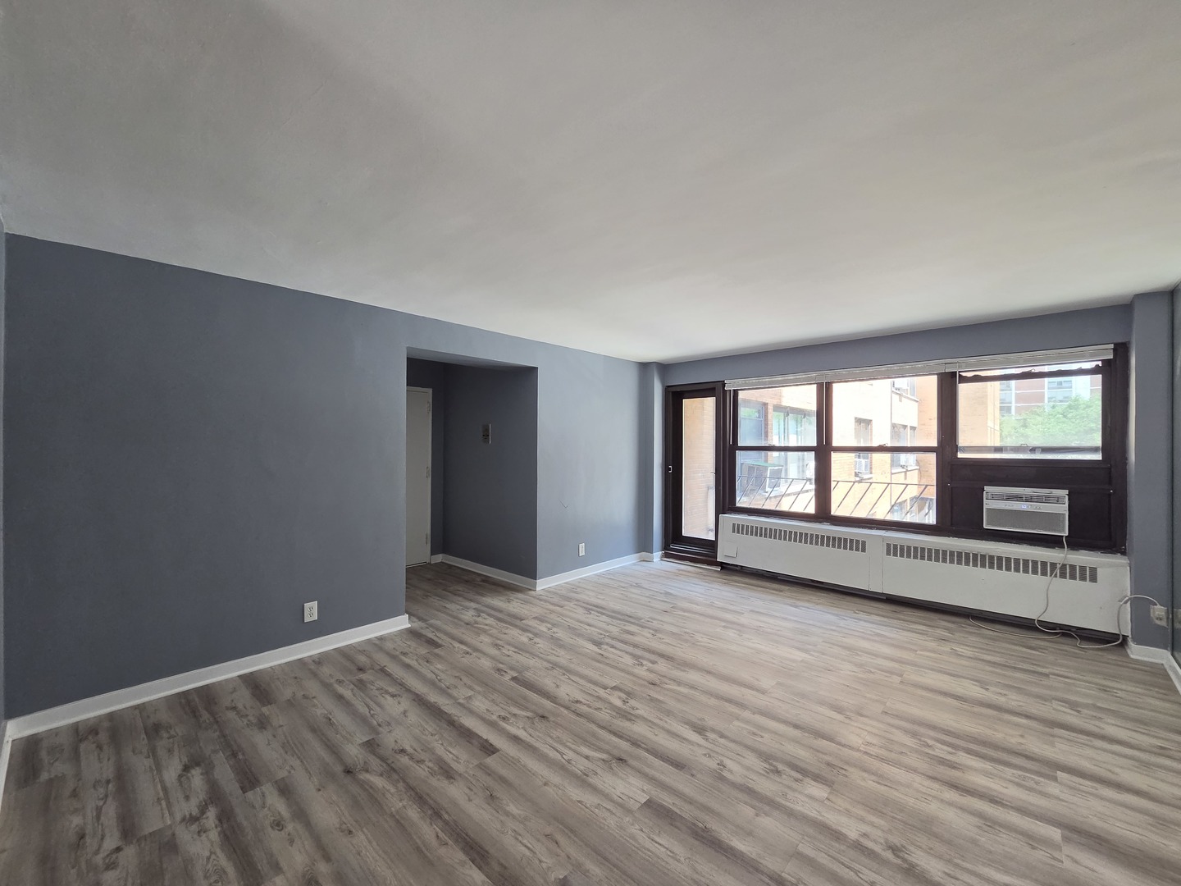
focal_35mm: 13
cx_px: 590
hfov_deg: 106.2
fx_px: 444
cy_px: 443
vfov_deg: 89.9
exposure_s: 1/120
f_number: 2.2
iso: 200
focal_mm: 2.2
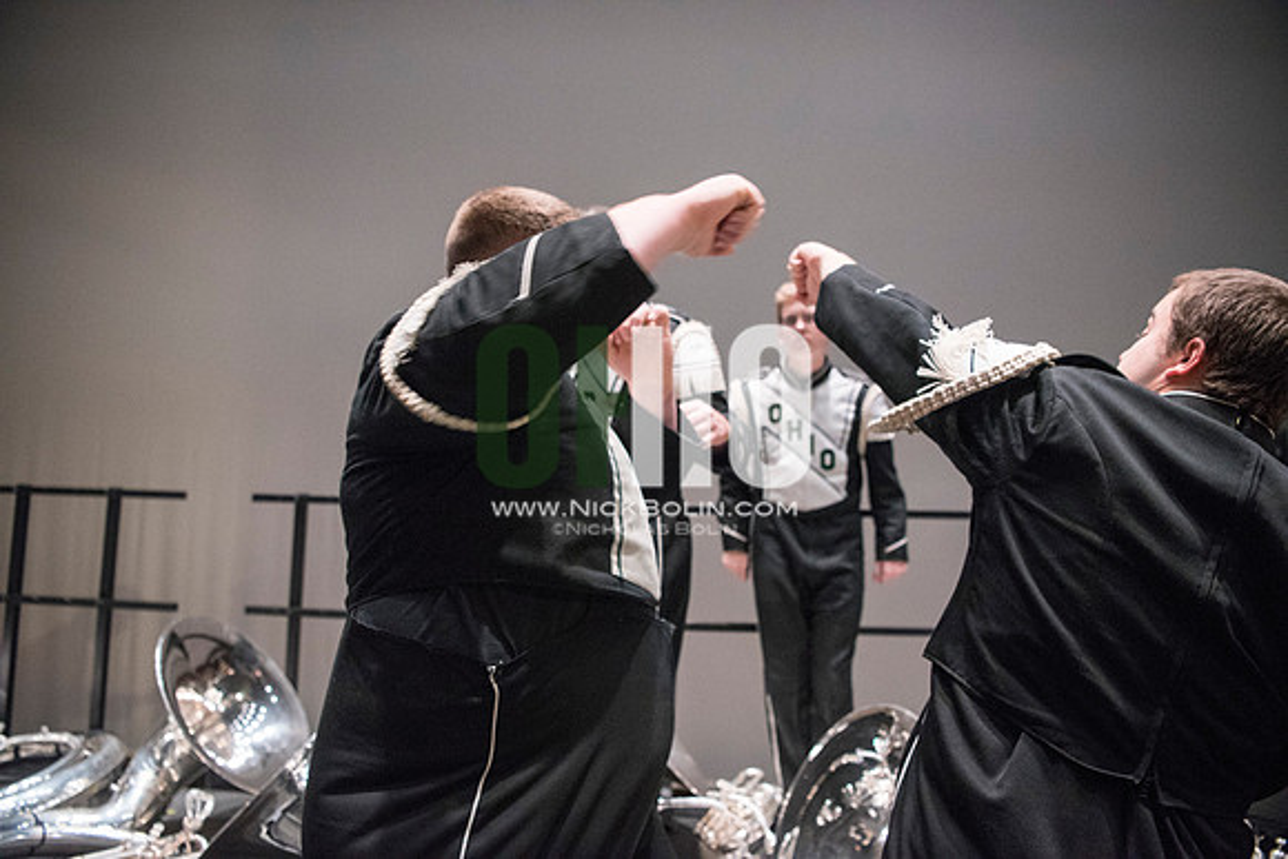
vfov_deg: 53.2
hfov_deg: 73.7
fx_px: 859
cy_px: 430
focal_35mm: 24
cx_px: 644
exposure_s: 1/400
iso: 4000
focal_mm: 24
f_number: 2.8
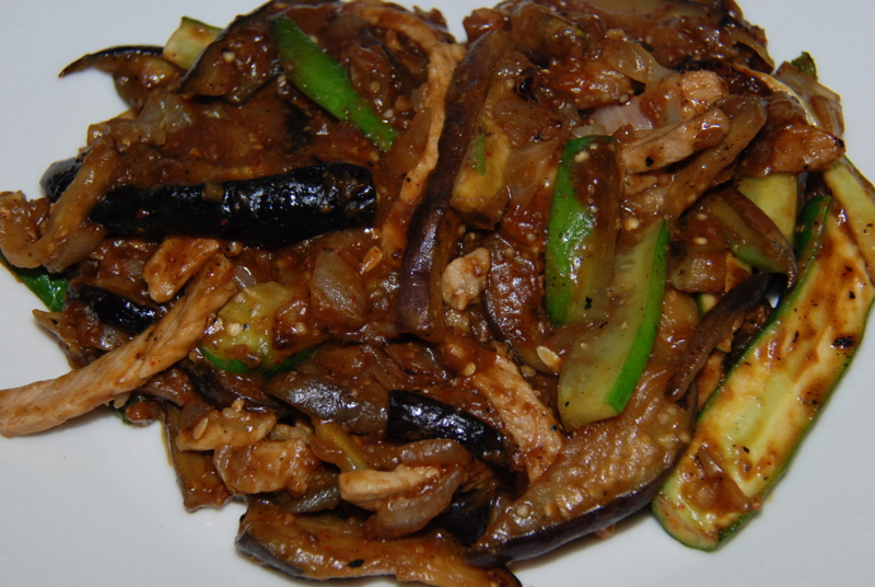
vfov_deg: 12.7
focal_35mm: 108
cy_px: 294
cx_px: 438
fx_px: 2629
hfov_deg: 18.9
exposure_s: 1/200
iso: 400
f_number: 5.6
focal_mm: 72
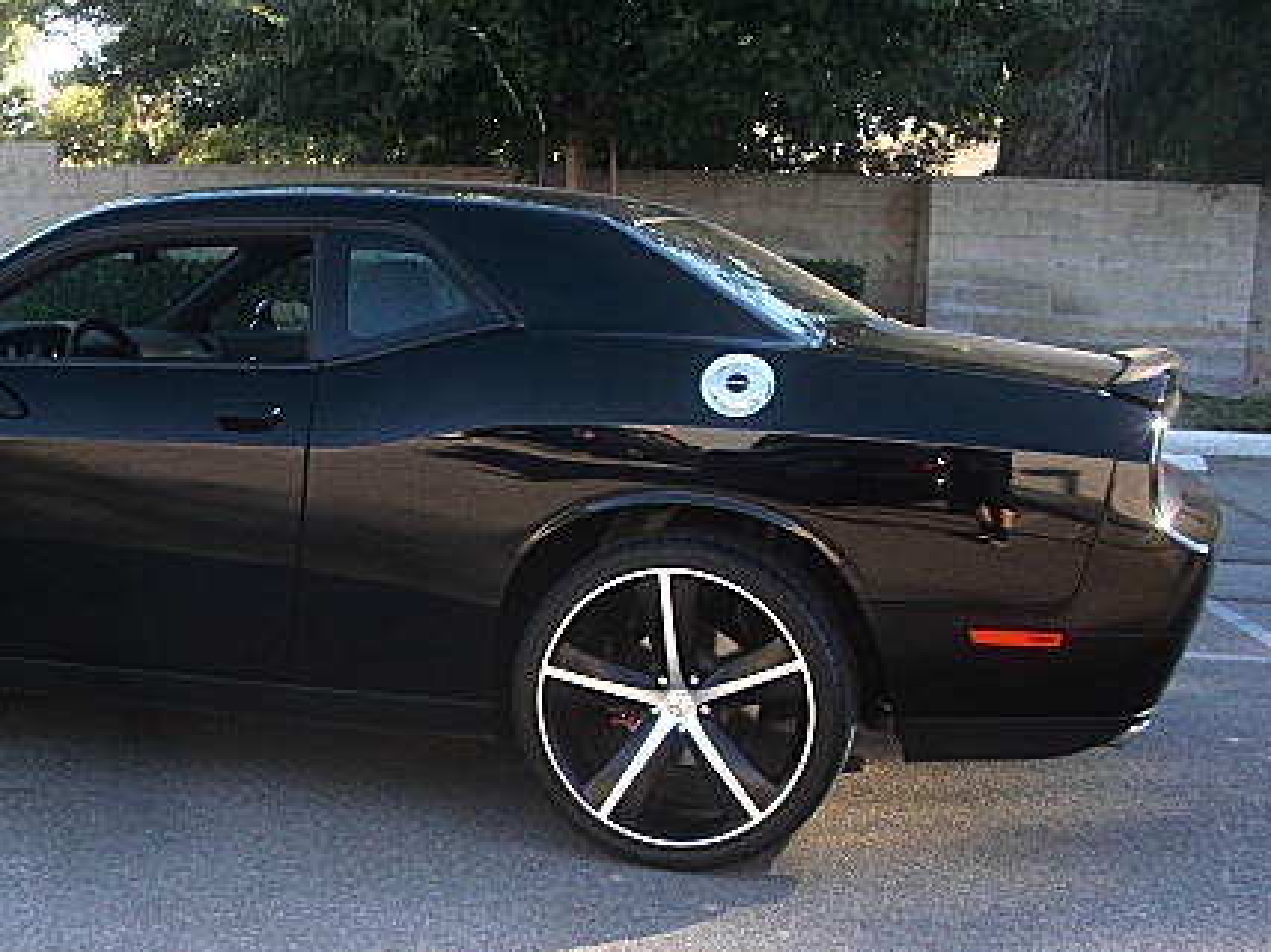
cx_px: 381
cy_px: 616
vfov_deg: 26.9
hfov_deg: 35.1
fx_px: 1982
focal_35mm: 54
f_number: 2.8
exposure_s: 1/80
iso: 50
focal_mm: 6.3
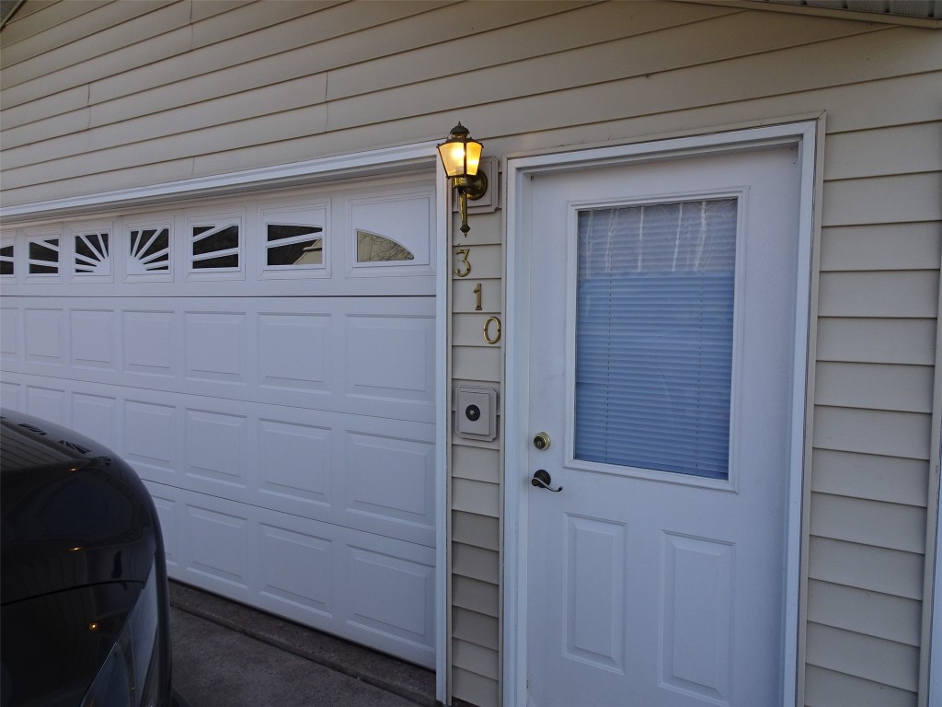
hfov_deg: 71.6
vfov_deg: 56.8
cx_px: 471
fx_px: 653
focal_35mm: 24
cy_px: 354
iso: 80
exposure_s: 1/500
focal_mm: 4.1
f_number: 3.5
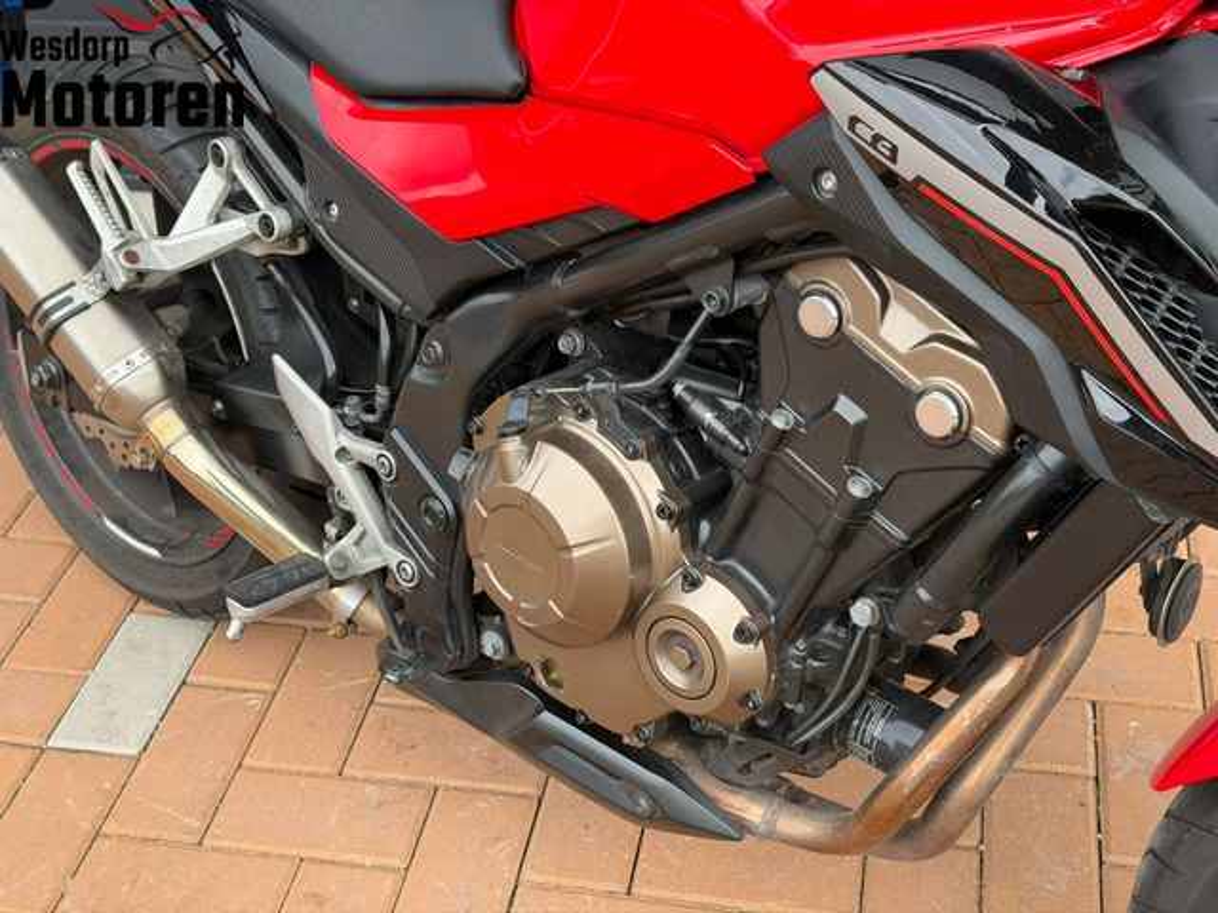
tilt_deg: -33.3
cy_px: 456
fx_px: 1689
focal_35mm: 48
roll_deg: +3.4
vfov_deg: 30.3
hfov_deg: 39.7
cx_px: 609
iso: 64
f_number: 1.78
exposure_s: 1/786
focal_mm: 6.76
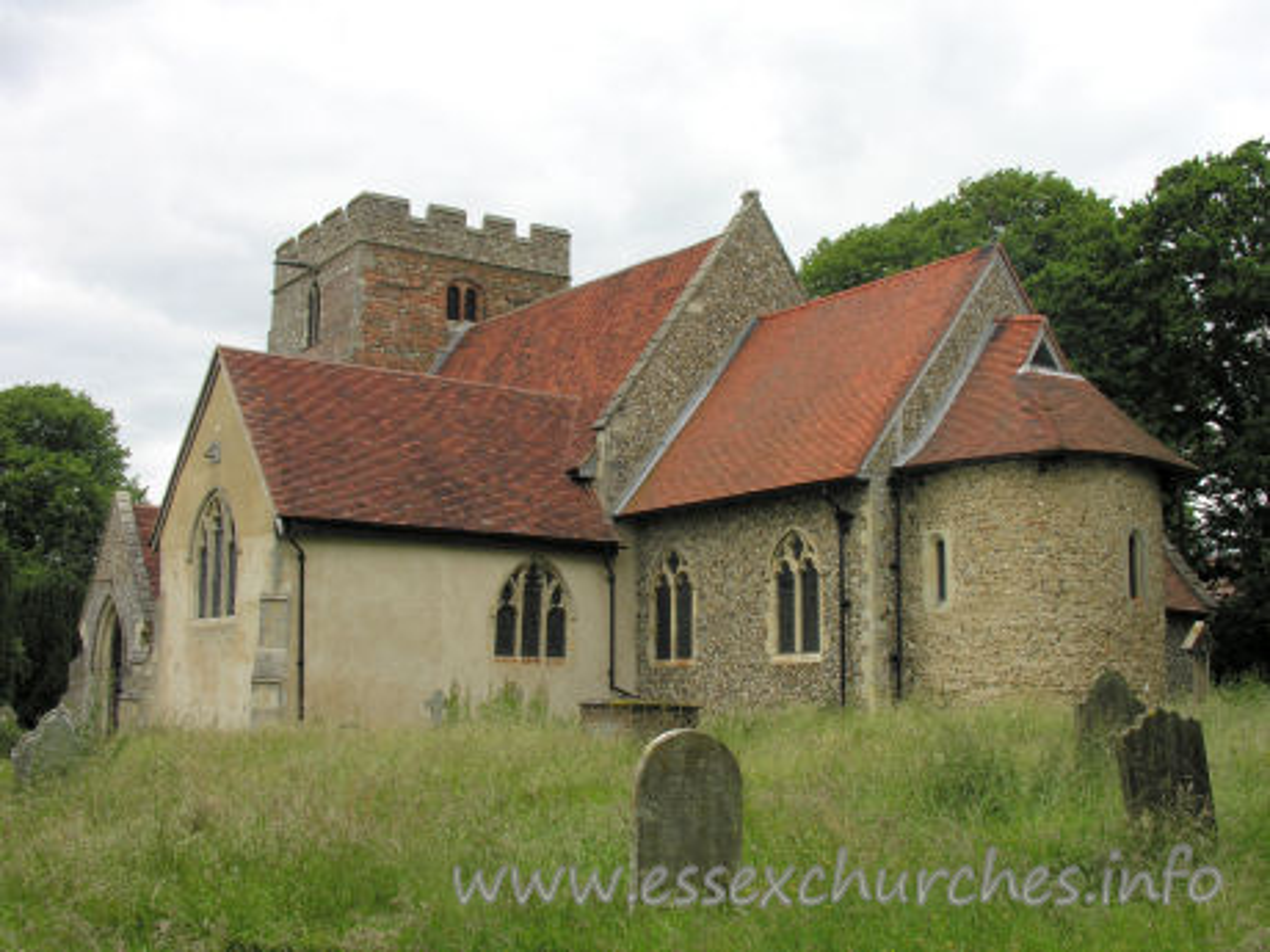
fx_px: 1578
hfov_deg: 43.9
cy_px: 476
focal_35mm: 43
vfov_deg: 33.6
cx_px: 635
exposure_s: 1/107
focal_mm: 11
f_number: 5.2
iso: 50
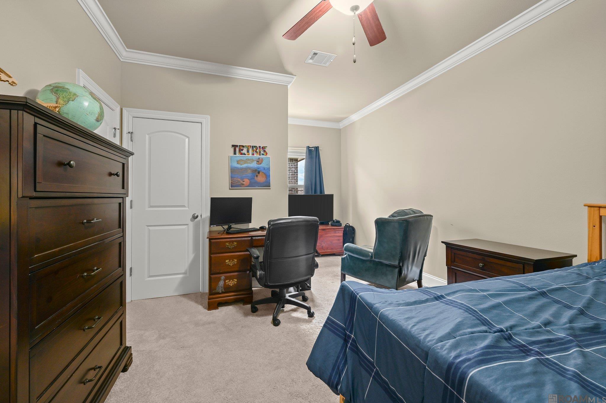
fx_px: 235
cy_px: 202
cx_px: 303
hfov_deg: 104.3
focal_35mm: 14
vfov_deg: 81.1
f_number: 10
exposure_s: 1.6
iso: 200
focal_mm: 14
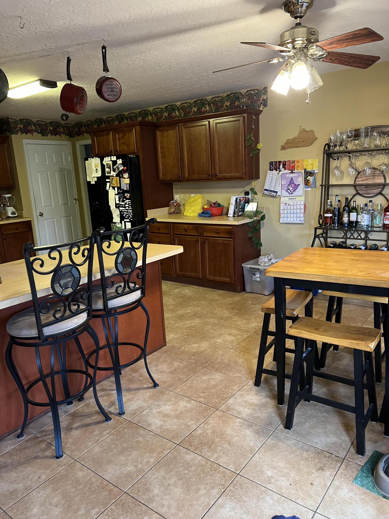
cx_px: 194
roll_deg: +4.2
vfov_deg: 67.3
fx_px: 390
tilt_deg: -12.6
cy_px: 260
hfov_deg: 53.1
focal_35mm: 26
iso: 400
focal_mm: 5.7
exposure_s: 1/60
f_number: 1.5
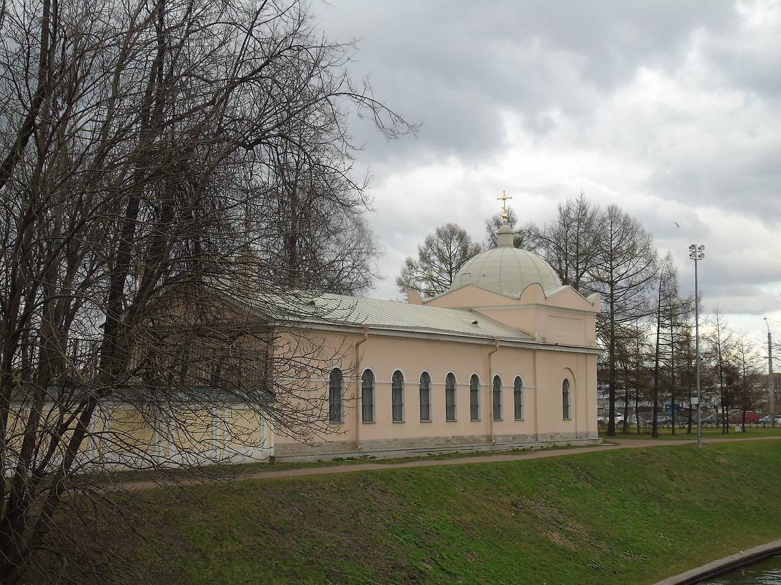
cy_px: 292
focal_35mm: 54
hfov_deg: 35.5
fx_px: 1218
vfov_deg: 27.0
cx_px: 390
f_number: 4.3
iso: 80
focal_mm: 9.6
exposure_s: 1/200
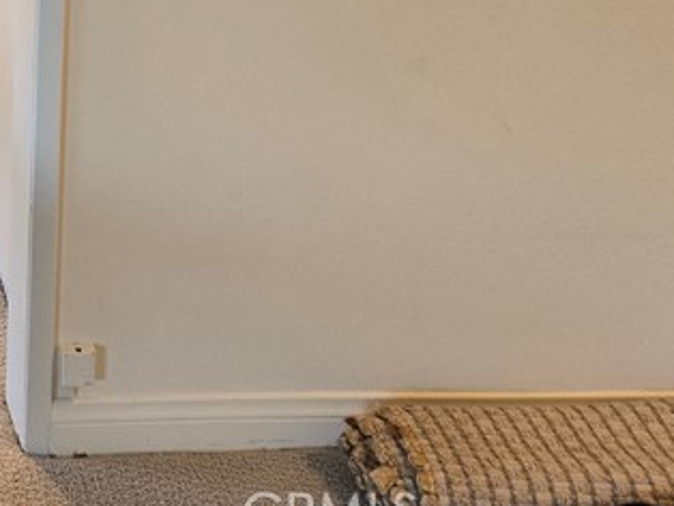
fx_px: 1461
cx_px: -221
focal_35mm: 75
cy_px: -281
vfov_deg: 17.4
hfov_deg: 22.9
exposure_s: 1/120
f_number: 1.8
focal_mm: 5.4
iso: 250
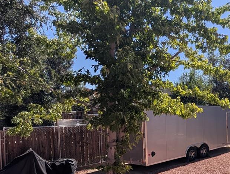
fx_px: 206
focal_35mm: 31
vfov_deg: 44.7
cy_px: 120
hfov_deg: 46.1
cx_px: 243
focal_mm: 2.02
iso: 54
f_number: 1.7
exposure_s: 1/2660
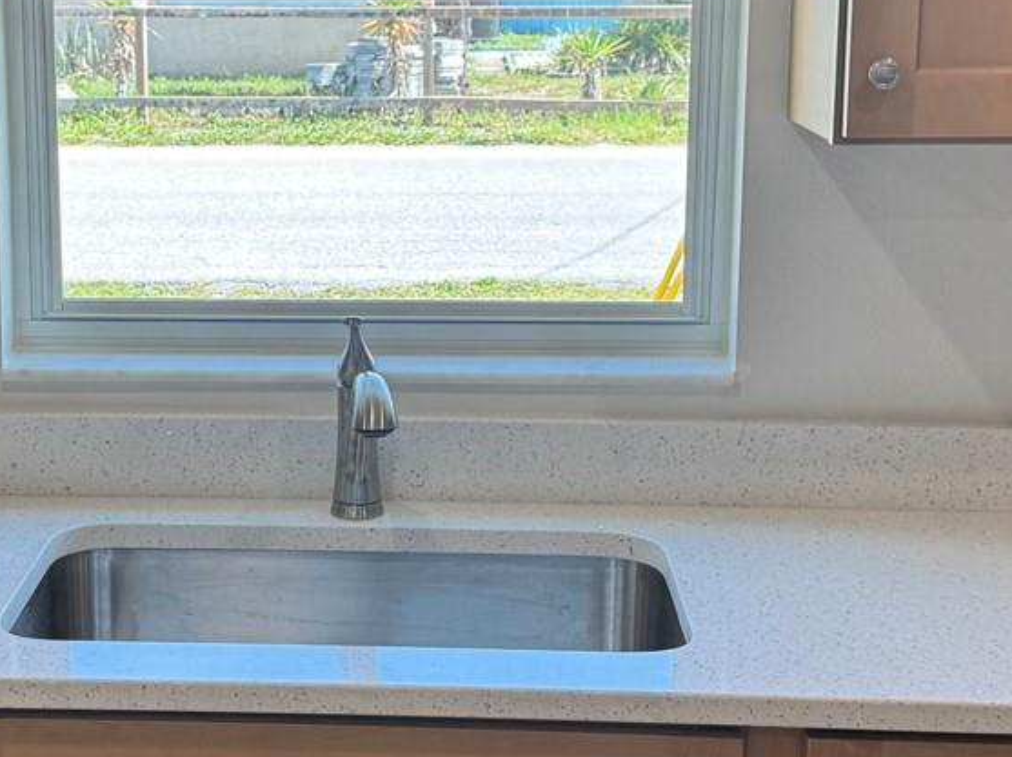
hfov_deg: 27.9
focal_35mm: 69
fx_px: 2016
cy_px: 281
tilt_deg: -7.3
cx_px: 300
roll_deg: -1.8
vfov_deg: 21.2
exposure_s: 1/169
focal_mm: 6.76
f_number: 1.78
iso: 64
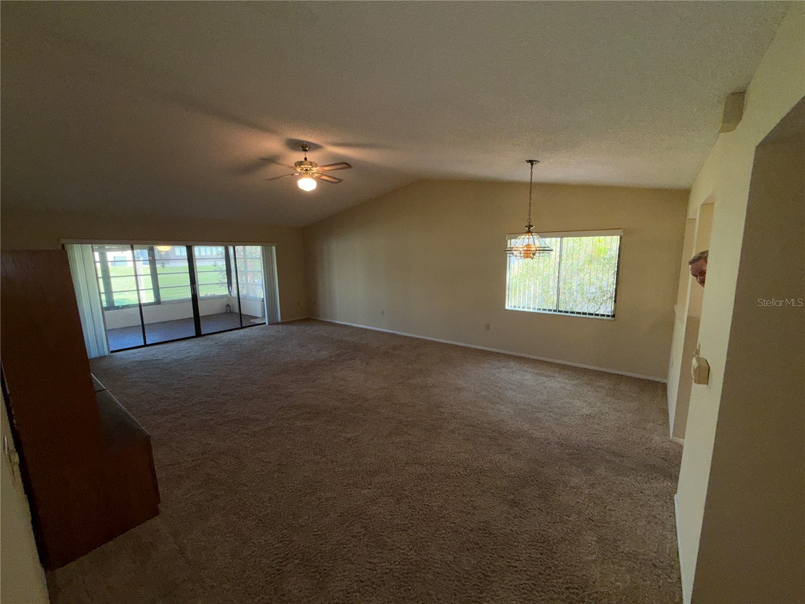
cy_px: 302
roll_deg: +0.7
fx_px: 326
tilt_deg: -8.2
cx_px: 402
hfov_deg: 102.1
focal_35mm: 14
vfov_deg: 85.7
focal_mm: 2.22
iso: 50
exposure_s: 1/122
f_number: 2.2
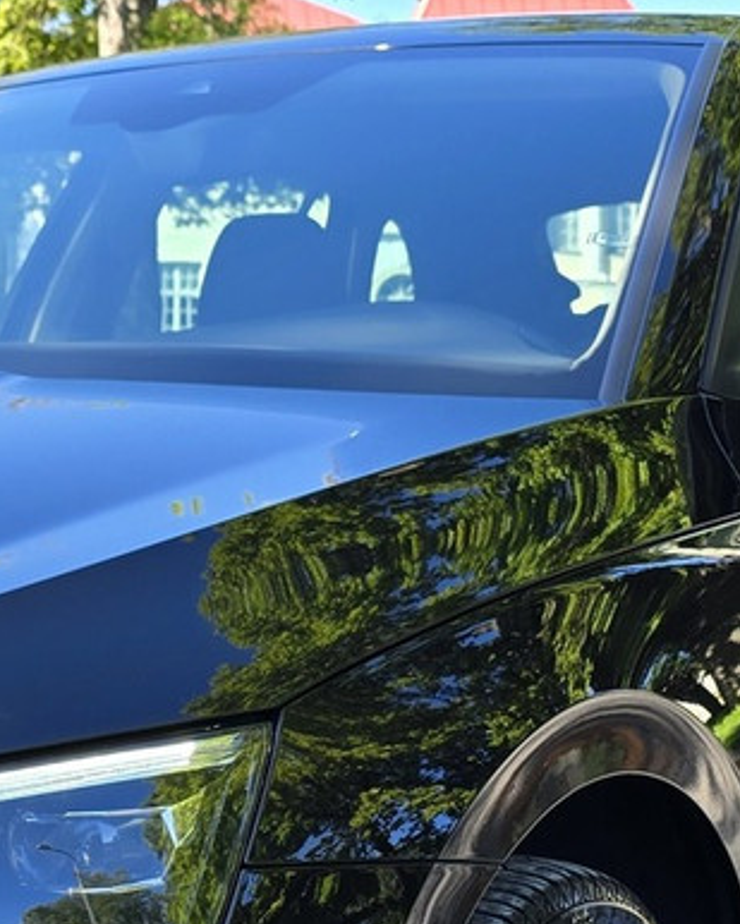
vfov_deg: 20.6
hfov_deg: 16.2
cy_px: 438
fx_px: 2545
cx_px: -24
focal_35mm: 93
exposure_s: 1/180
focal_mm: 6.3
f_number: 1.7
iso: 16
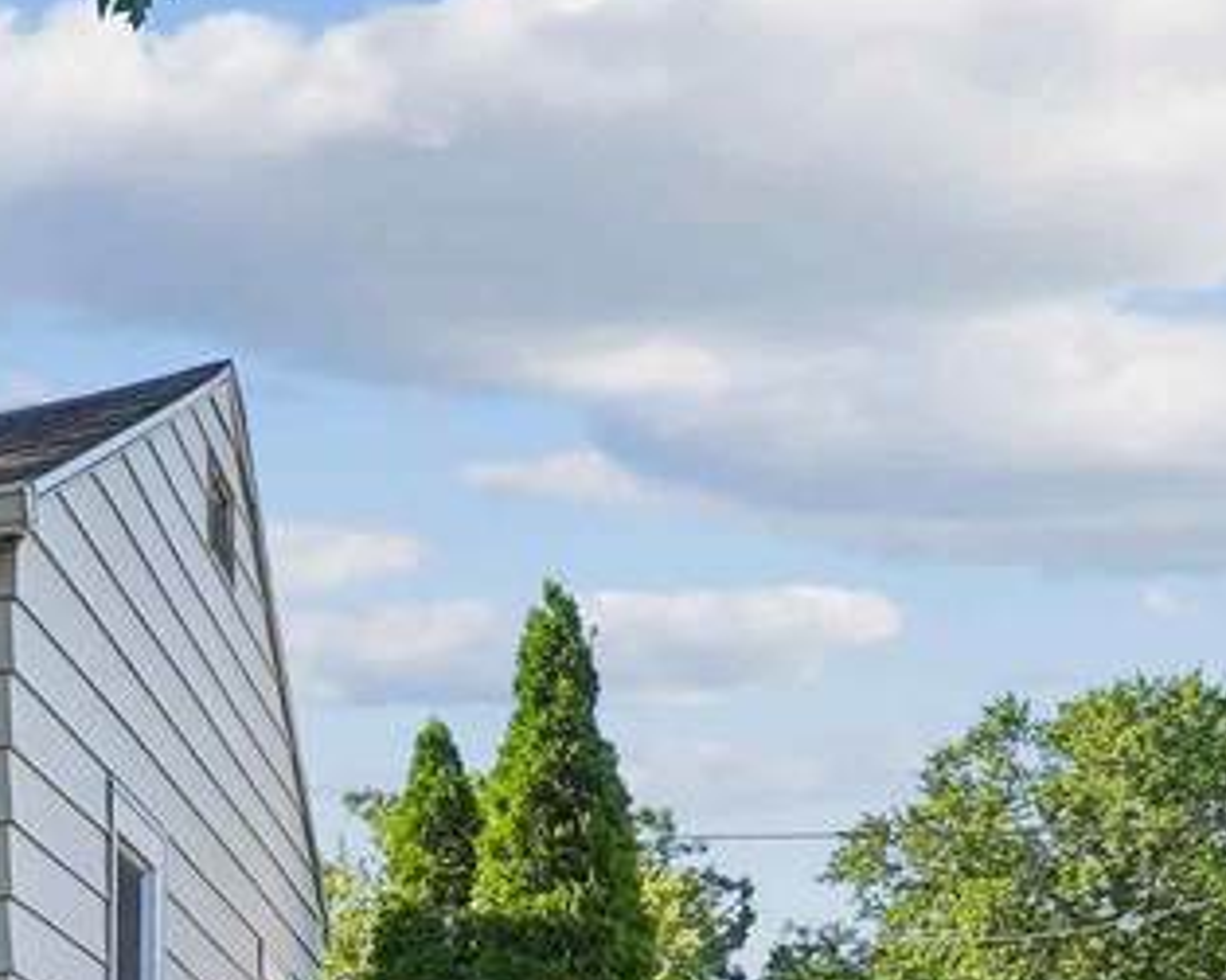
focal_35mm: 65
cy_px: 955
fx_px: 2358
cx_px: -1175
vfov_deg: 22.7
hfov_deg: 19.0
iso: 400
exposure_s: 1/250
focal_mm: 17
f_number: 9
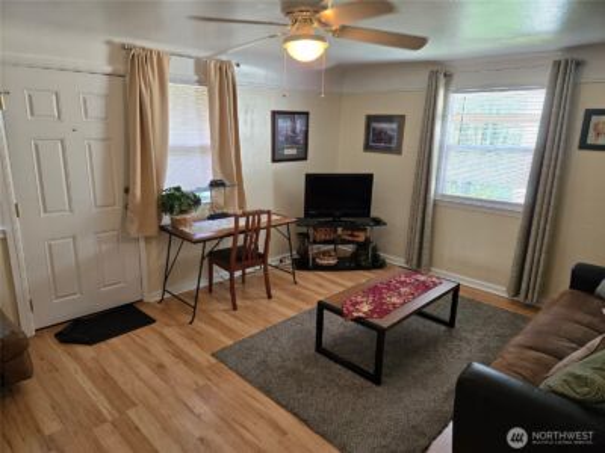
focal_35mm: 23
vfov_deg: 58.9
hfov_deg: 73.9
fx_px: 402
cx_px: 302
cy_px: 226
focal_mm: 5.4
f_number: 1.8
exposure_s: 1/120
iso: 160
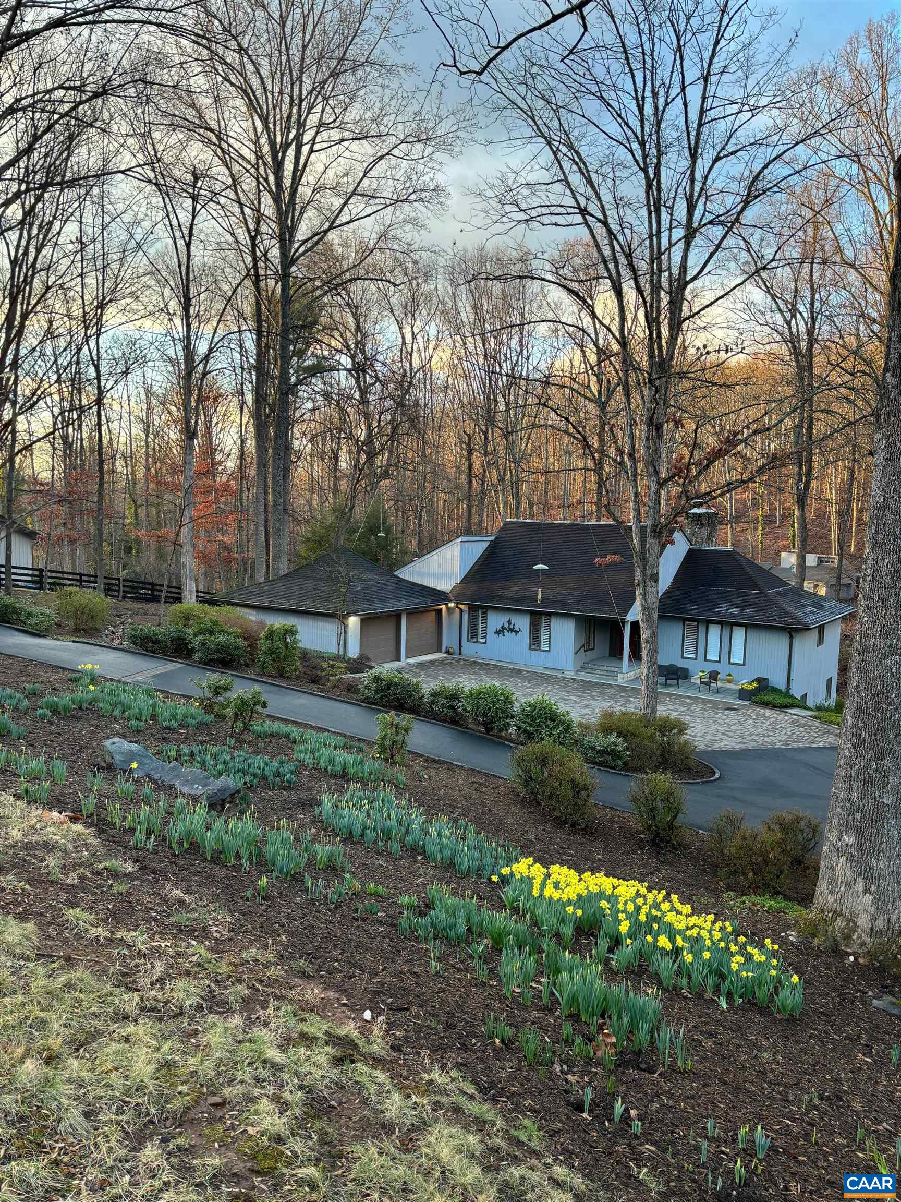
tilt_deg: -6.1
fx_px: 902
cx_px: 450
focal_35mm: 26
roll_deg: -1.9
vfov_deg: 67.3
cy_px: 601
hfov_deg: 53.1
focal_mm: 5.96
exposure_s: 1/121
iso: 50
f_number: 1.6
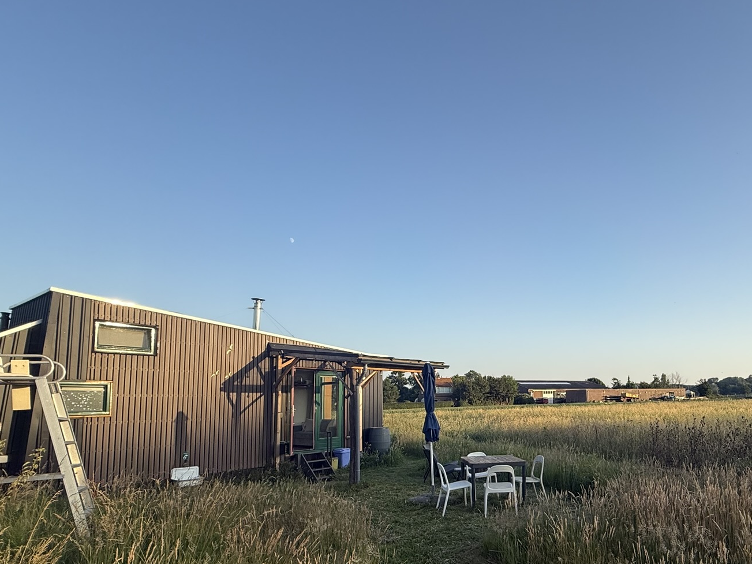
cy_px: 362
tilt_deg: +5.1
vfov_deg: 60.0
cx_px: 506
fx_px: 478
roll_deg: +0.7
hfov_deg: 73.9
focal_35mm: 22
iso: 50
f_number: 2.2
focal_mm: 2.22
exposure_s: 1/955
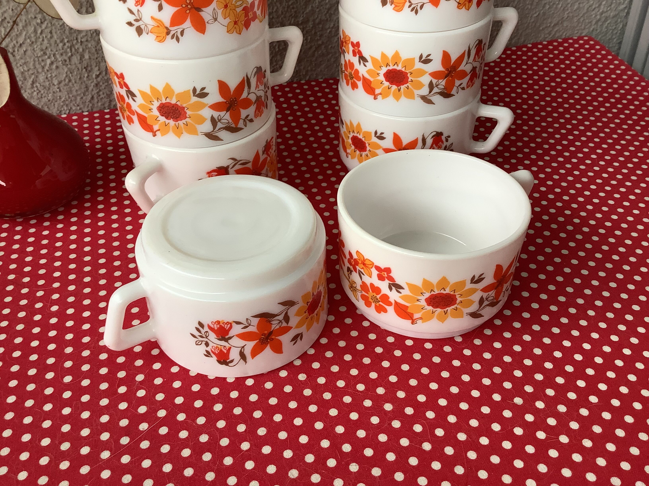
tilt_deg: -36.8
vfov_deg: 45.4
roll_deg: +1.1
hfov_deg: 58.4
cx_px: 324
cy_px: 243
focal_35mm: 31
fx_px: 581
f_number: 2.4
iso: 64
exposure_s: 1/100
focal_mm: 3.3
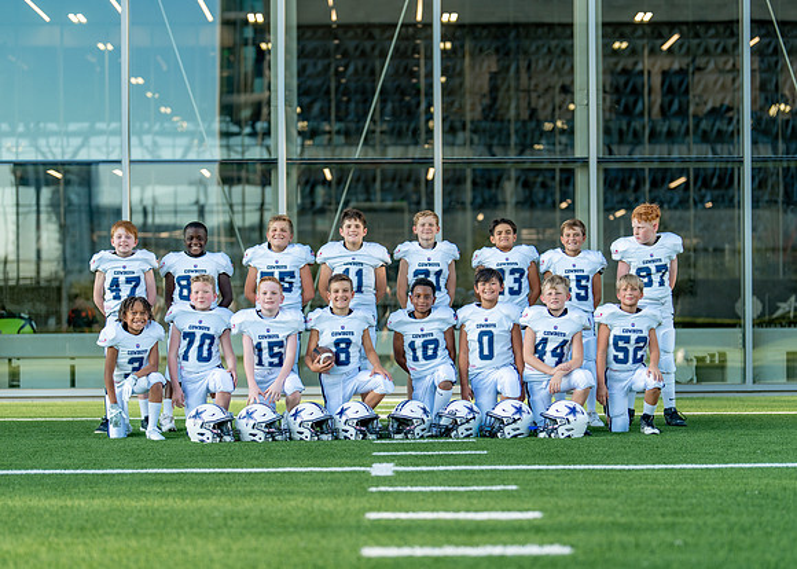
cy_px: 335
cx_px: 417
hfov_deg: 29.4
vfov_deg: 21.2
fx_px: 1521
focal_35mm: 67
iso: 100
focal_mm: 50
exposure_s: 1/1600
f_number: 1.2
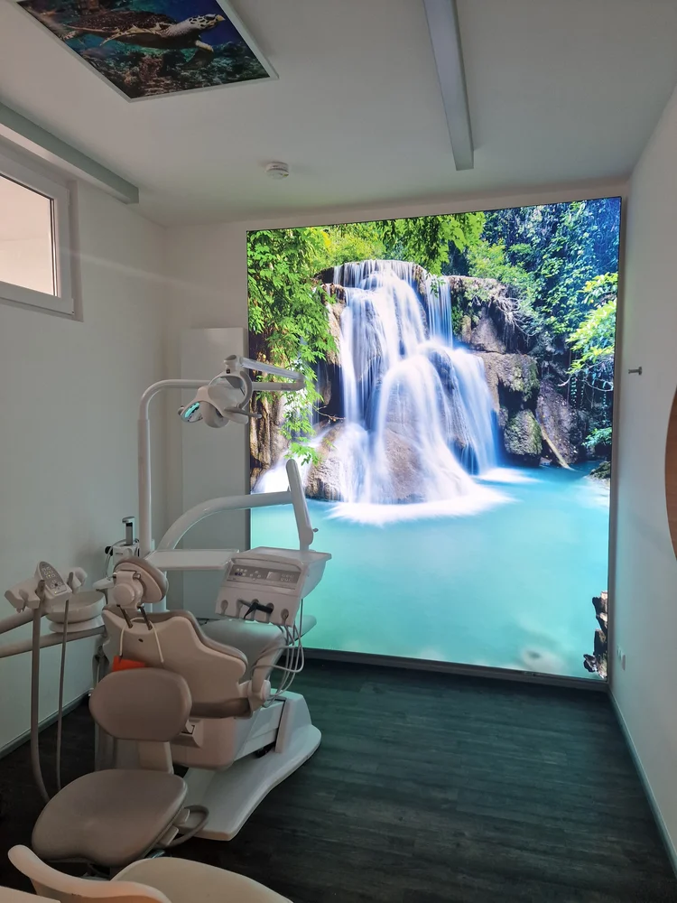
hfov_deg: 58.9
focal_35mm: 23
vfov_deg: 73.9
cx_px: 338
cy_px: 452
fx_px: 600
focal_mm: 6.4
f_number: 1.8
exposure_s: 1/180
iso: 125
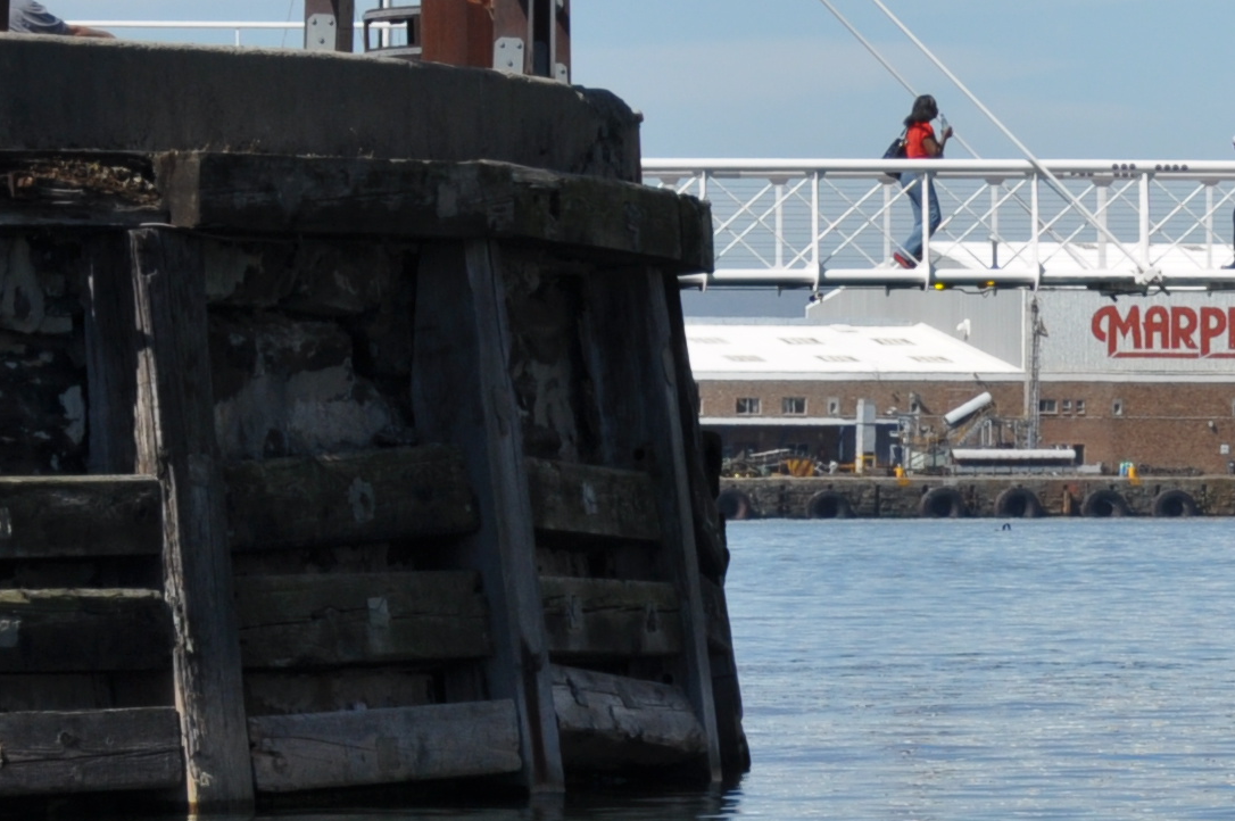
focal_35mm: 296
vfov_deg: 4.6
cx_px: 2067
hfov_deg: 6.8
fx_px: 10145
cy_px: 246
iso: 200
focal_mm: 50
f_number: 5
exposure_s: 1/1600
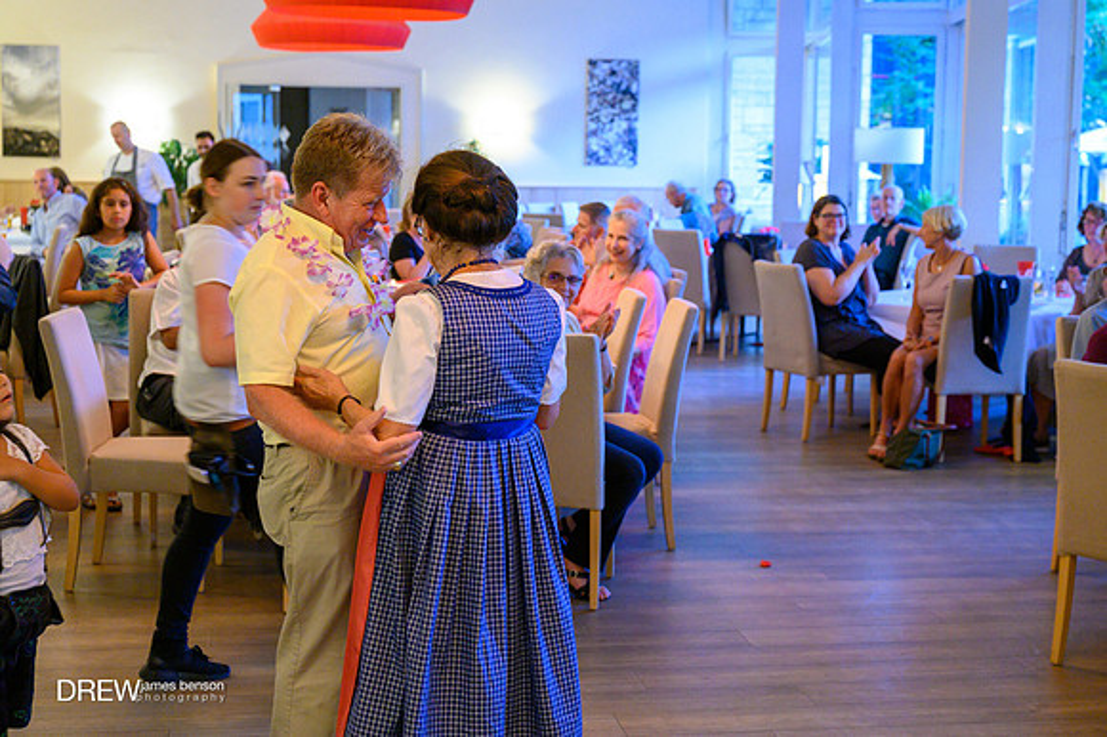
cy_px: 368
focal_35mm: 56
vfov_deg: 24.2
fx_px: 1721
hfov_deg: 35.7
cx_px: 554
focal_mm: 56
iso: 2800
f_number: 4.5
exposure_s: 1/60
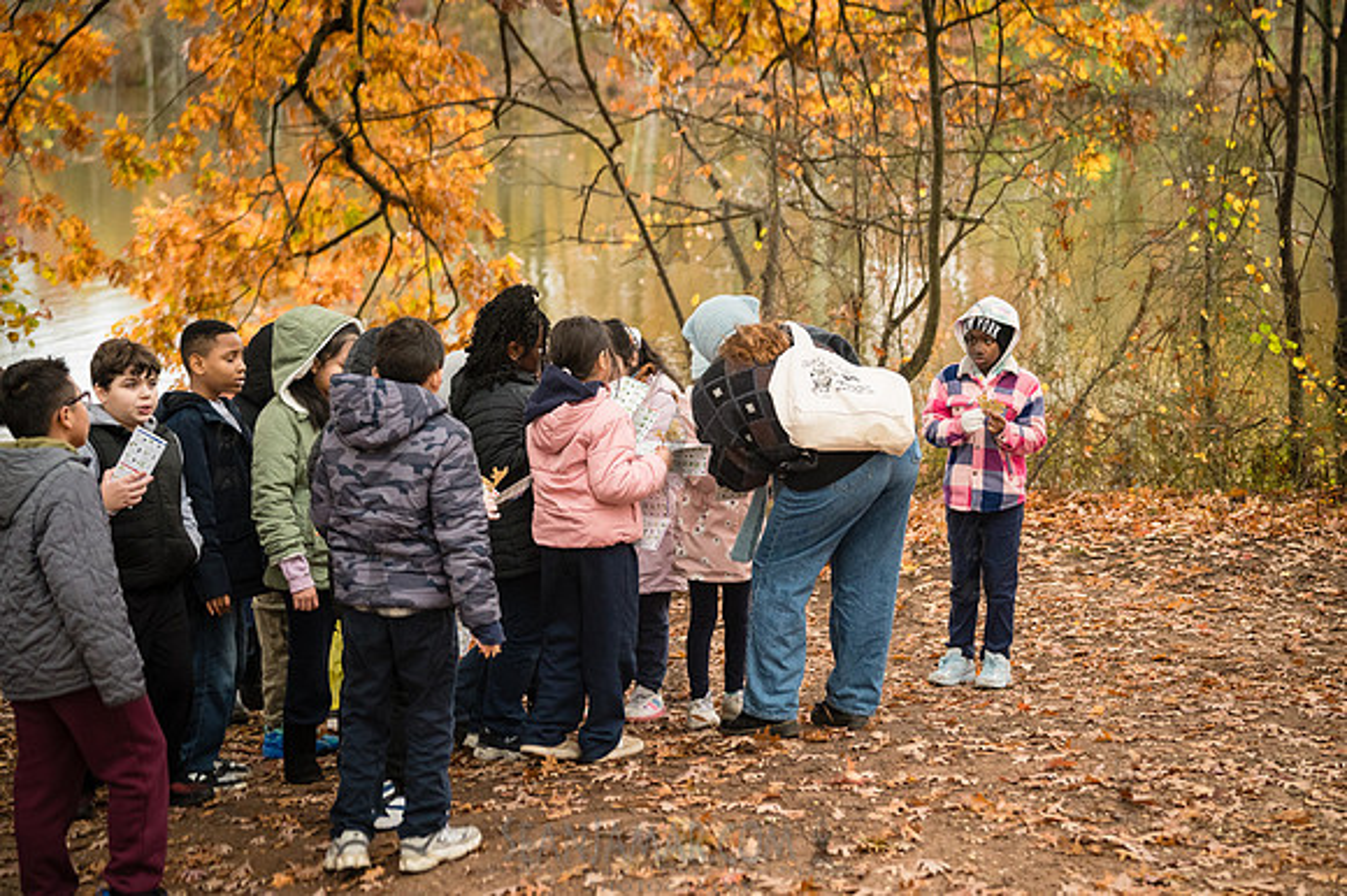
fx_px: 2468
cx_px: 674
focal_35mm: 66
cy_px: 448
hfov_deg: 30.5
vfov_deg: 20.6
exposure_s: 1/320
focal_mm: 66
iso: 4000
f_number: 3.2
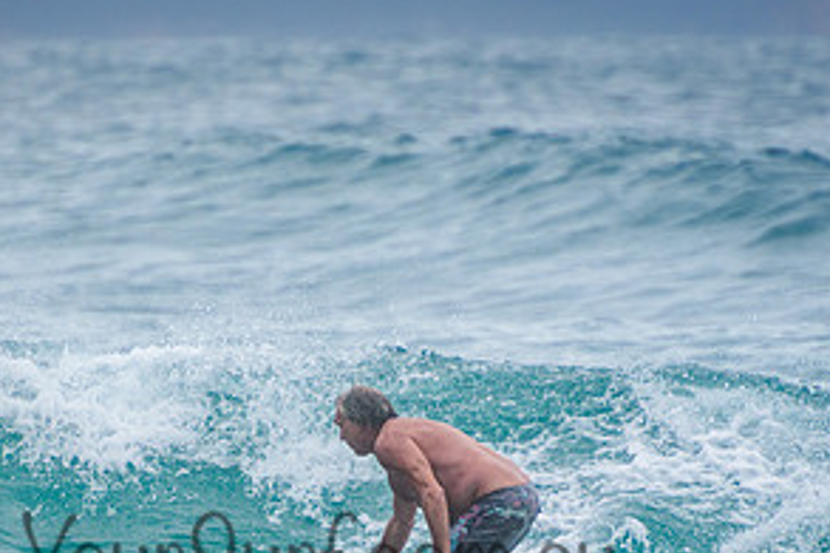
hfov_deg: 1.7
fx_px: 27397
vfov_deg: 1.2
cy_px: 532
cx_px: 314
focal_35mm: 1189
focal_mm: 400
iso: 400
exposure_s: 1/2000
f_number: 5.6
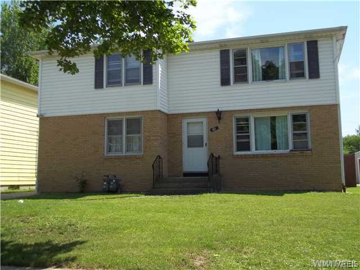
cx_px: 180
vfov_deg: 36.8
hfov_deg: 47.9
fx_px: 406
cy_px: 135
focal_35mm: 39
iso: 64
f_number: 3.2
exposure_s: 1/640
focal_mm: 7.1
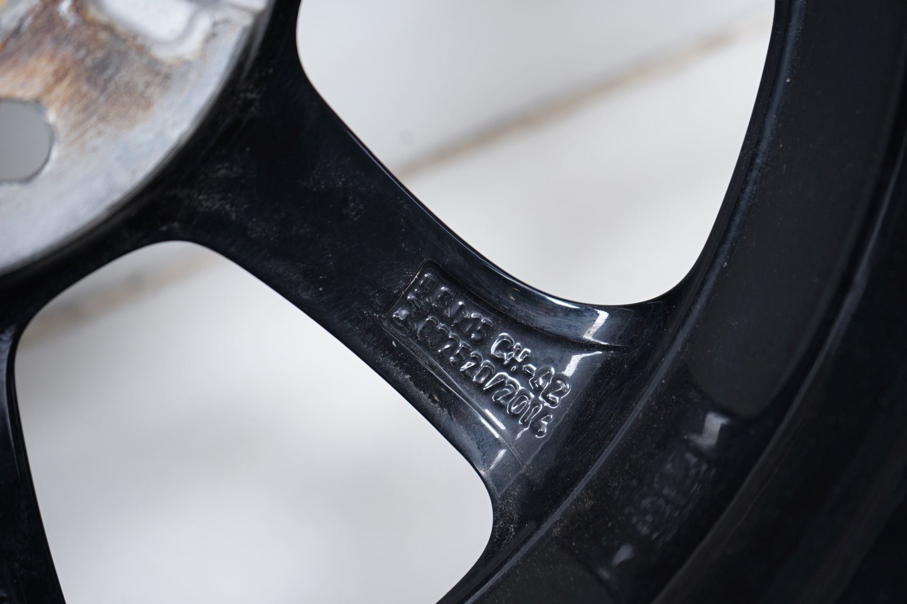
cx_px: 484
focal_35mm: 54
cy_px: 319
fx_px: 1360
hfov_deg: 36.9
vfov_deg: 25.0
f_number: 5.6
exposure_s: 1/125
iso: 250
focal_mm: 49
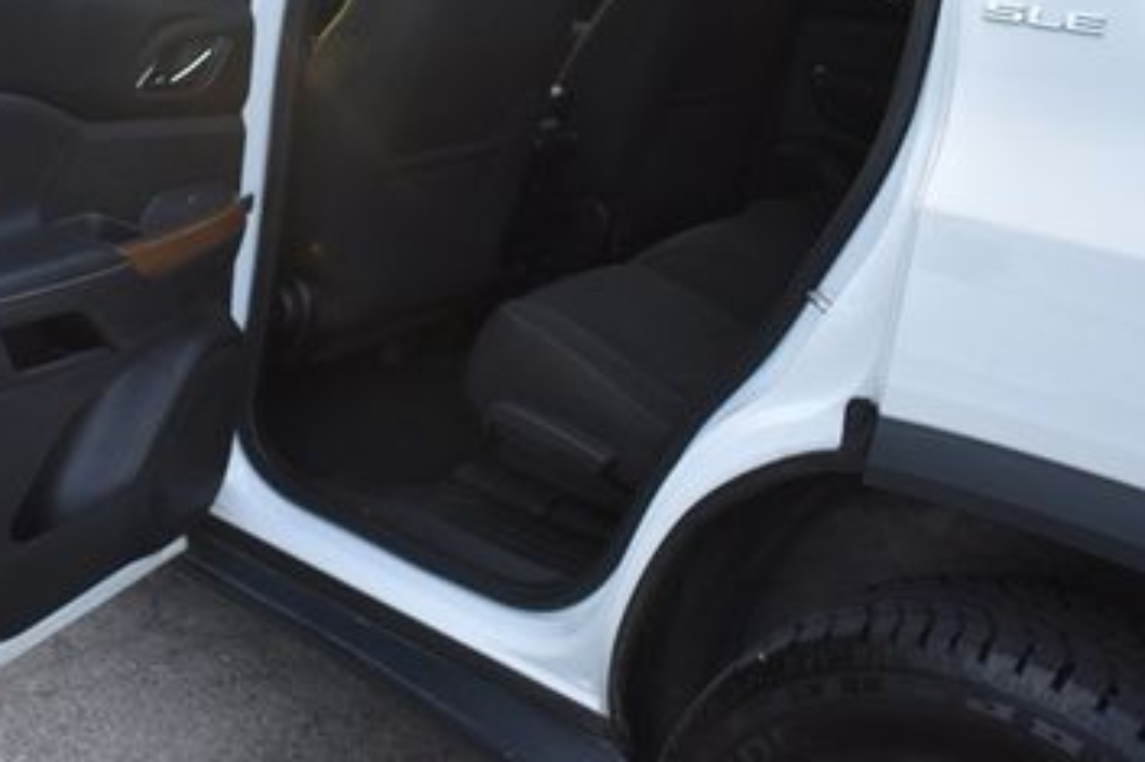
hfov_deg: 39.1
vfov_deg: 27.0
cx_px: 266
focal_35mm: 49
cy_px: 157
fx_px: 1558
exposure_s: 1/250
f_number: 4
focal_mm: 18
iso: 400
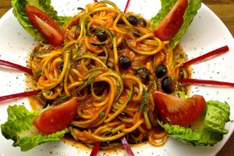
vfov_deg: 27.5
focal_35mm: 49
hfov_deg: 40.3
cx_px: 109
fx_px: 319
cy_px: 86
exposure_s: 1/20
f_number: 2.4
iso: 50
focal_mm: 4.12
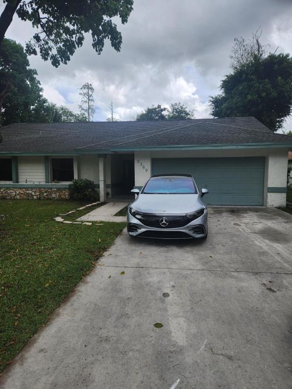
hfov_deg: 58.9
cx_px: 146
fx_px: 259
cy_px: 194
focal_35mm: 23
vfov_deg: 73.9
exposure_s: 1/1099
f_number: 1.8
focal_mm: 5.4
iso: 20
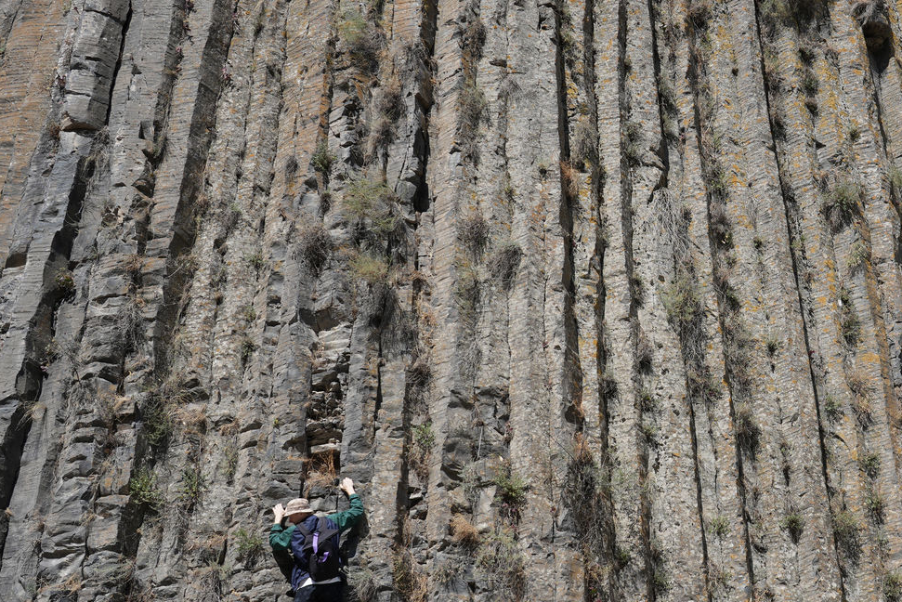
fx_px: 1403
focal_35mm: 56
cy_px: 295
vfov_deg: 24.2
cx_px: 740
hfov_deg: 34.4
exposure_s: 1/400
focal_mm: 34
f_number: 6.3
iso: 100
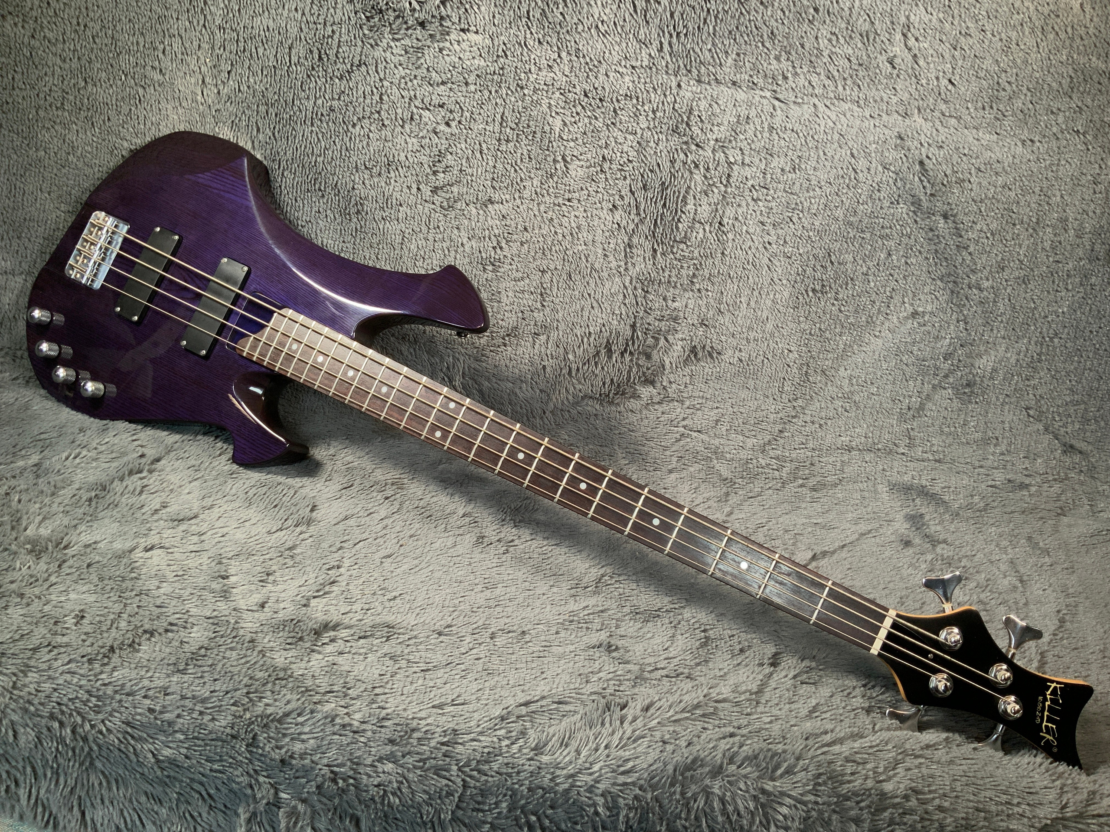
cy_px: 416
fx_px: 930
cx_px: 555
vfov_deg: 48.2
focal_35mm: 29
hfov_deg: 61.7
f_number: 1.8
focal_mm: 3
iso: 64
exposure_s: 1/104
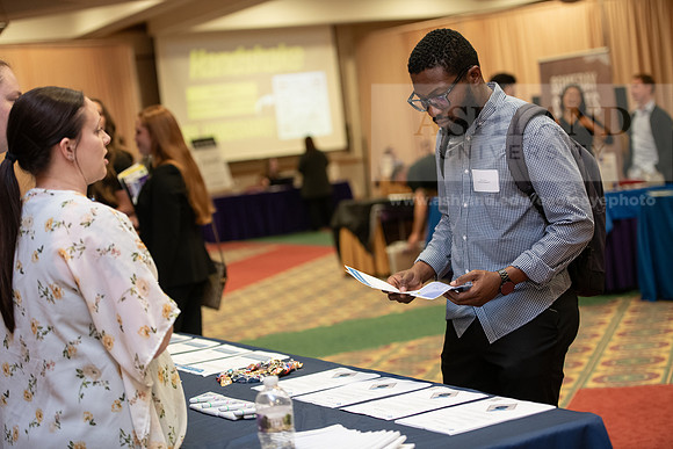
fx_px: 1309
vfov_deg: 19.5
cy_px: 224
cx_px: 336
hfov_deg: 28.8
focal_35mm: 70
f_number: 2.8
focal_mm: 70
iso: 1600
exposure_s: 1/200
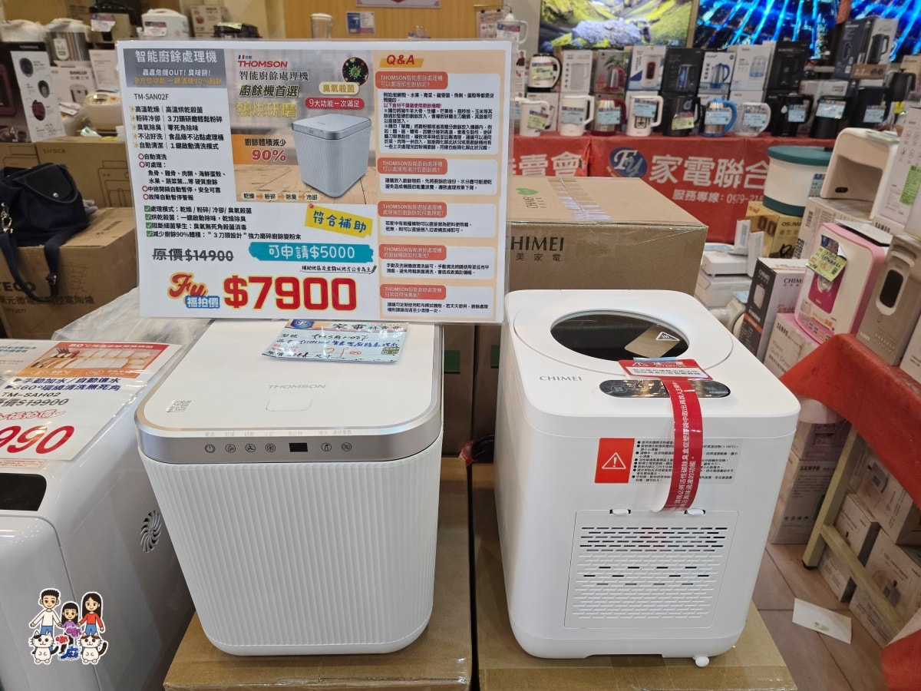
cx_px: 460
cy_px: 346
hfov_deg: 73.9
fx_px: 612
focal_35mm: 23
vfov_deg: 58.9
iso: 250
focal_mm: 6.3
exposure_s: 1/120
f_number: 1.7
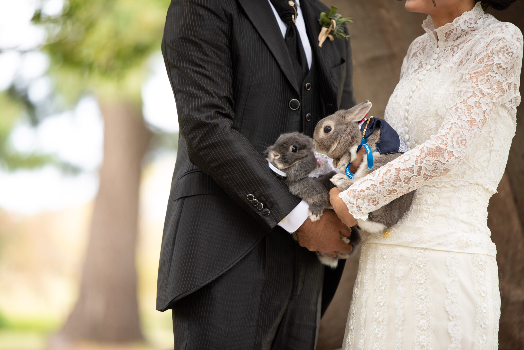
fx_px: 2912
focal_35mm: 200
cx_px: 262
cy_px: 175
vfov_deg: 6.9
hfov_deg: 10.3
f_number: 2.8
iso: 800
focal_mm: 200
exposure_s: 1/640
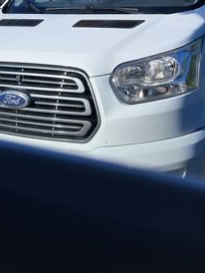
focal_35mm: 63
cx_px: 102
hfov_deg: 23.3
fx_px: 497
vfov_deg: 27.8
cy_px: -32
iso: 50
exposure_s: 1/1022
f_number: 1.8
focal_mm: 4
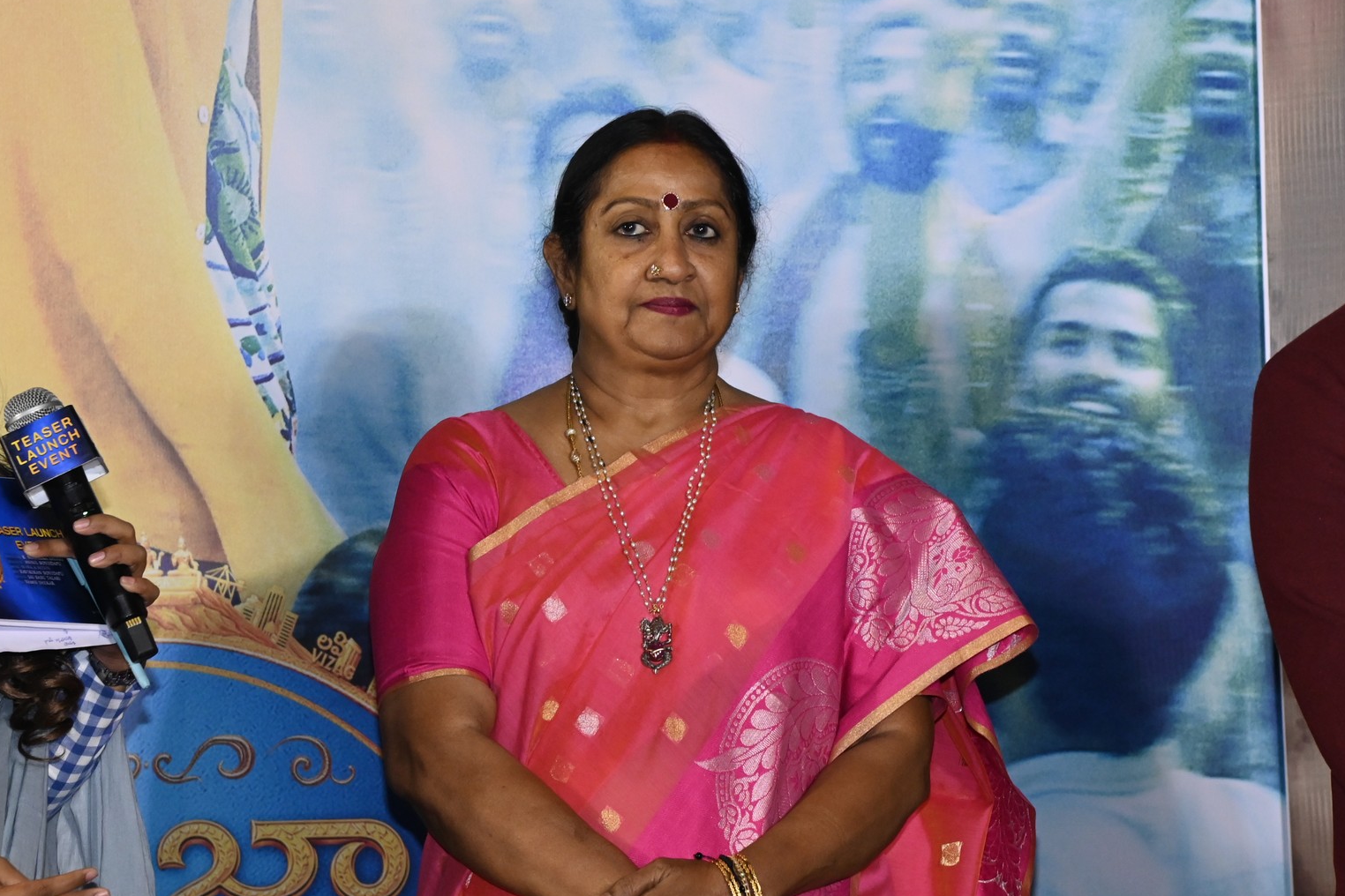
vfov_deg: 7.3
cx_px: 697
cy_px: 431
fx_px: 7061
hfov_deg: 10.9
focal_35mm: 189
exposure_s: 1/200
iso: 3200
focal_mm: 120
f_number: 6.3
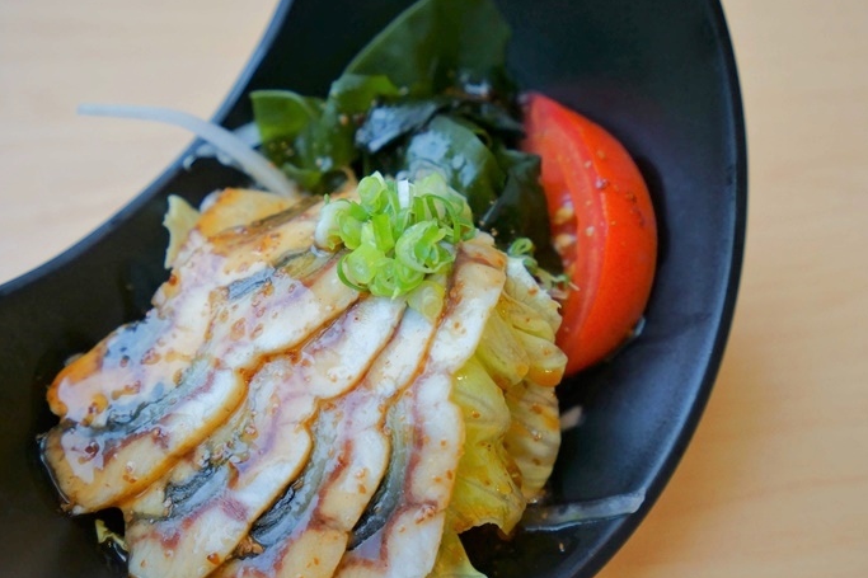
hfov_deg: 47.4
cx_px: 405
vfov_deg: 32.6
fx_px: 988
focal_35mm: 41
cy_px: 311
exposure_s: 1/500
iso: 1000
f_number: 5
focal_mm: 35
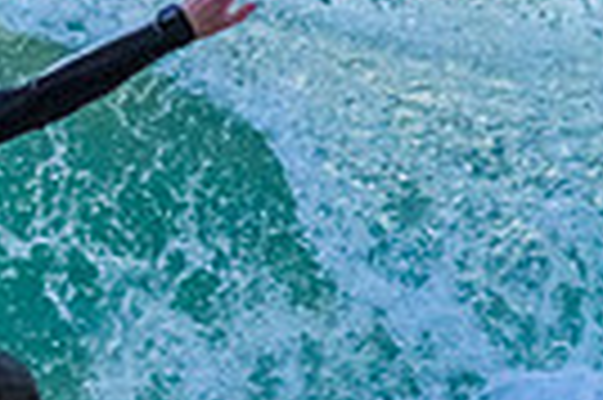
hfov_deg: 0.6
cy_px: 371
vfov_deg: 0.4
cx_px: -432
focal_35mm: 3461
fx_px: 57901
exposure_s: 1/1250
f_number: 11
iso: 6400
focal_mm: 800
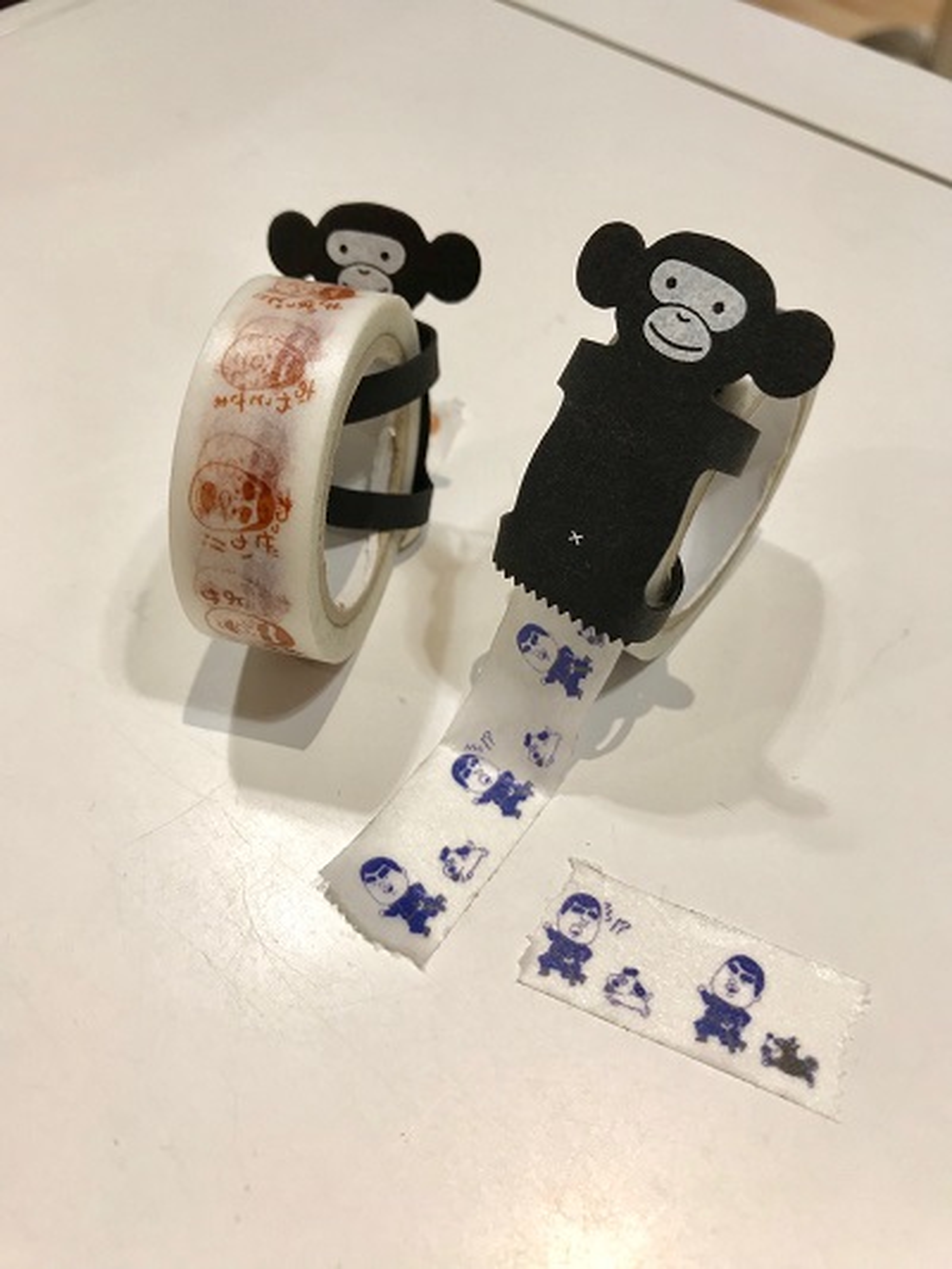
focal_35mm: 28
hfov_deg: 49.8
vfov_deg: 63.4
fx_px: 1026
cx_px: 476
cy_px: 634
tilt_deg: -50.2
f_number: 1.8
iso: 20
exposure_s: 1/287
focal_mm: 3.99
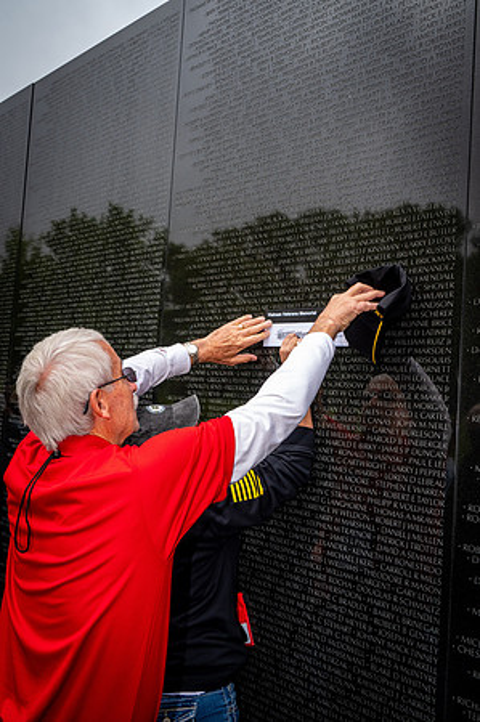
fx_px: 611
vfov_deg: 61.2
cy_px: 361
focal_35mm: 30
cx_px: 240
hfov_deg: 42.9
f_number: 8
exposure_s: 1/640
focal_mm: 30.5
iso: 560
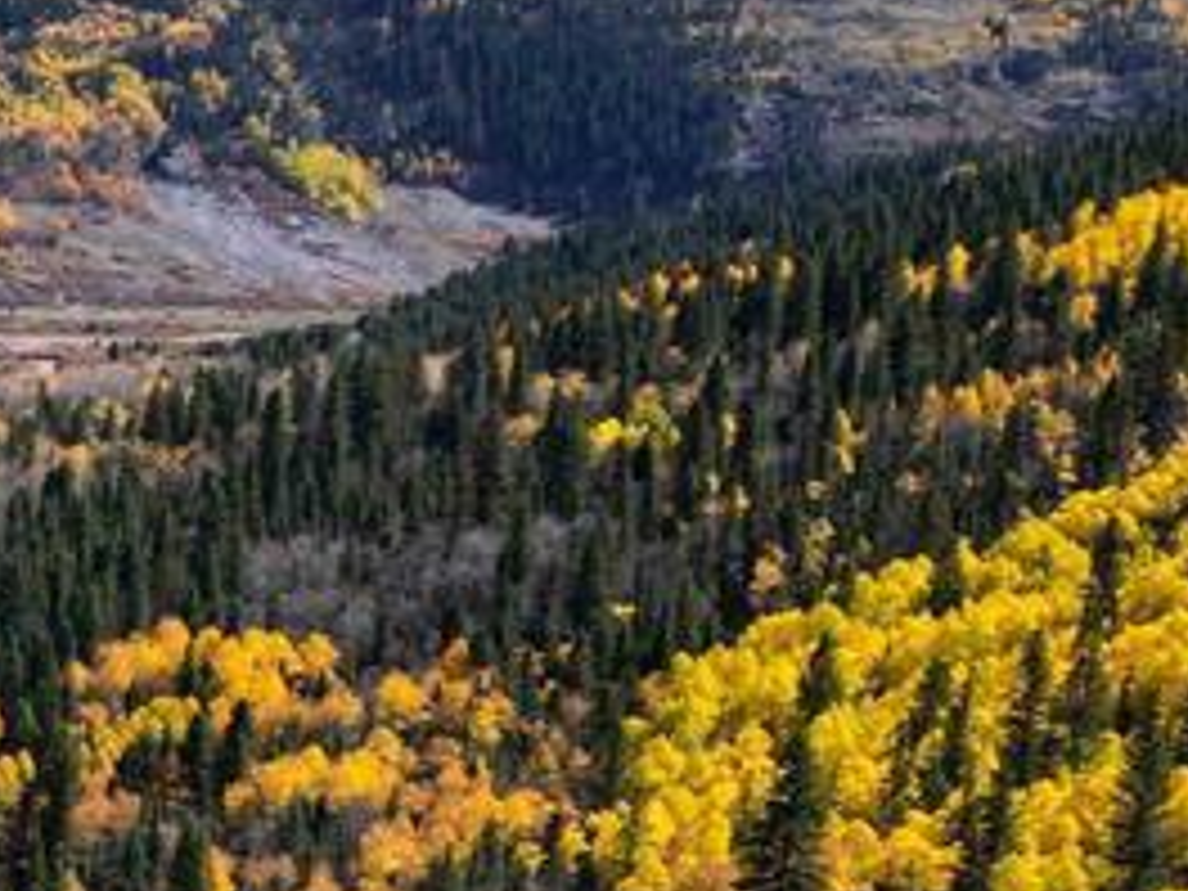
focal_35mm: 93
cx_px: -1107
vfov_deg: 15.9
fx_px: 3192
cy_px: 590
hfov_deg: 16.6
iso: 100
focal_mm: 6.72
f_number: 1.7
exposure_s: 1/40
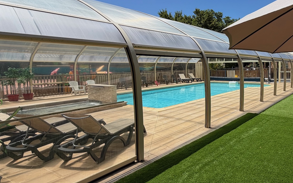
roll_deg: +0.6
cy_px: 81
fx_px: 208
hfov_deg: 65.2
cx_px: 227
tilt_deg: -3.5
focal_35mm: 26
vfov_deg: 47.5
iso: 20
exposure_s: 1/876
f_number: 2.2
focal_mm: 2.22
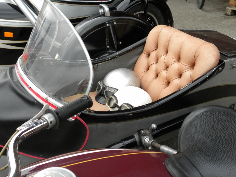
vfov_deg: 38.7
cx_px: 118
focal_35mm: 37
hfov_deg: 50.1
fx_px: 252
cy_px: 88
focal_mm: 6.6
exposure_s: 1/96.7
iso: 64
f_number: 3.5
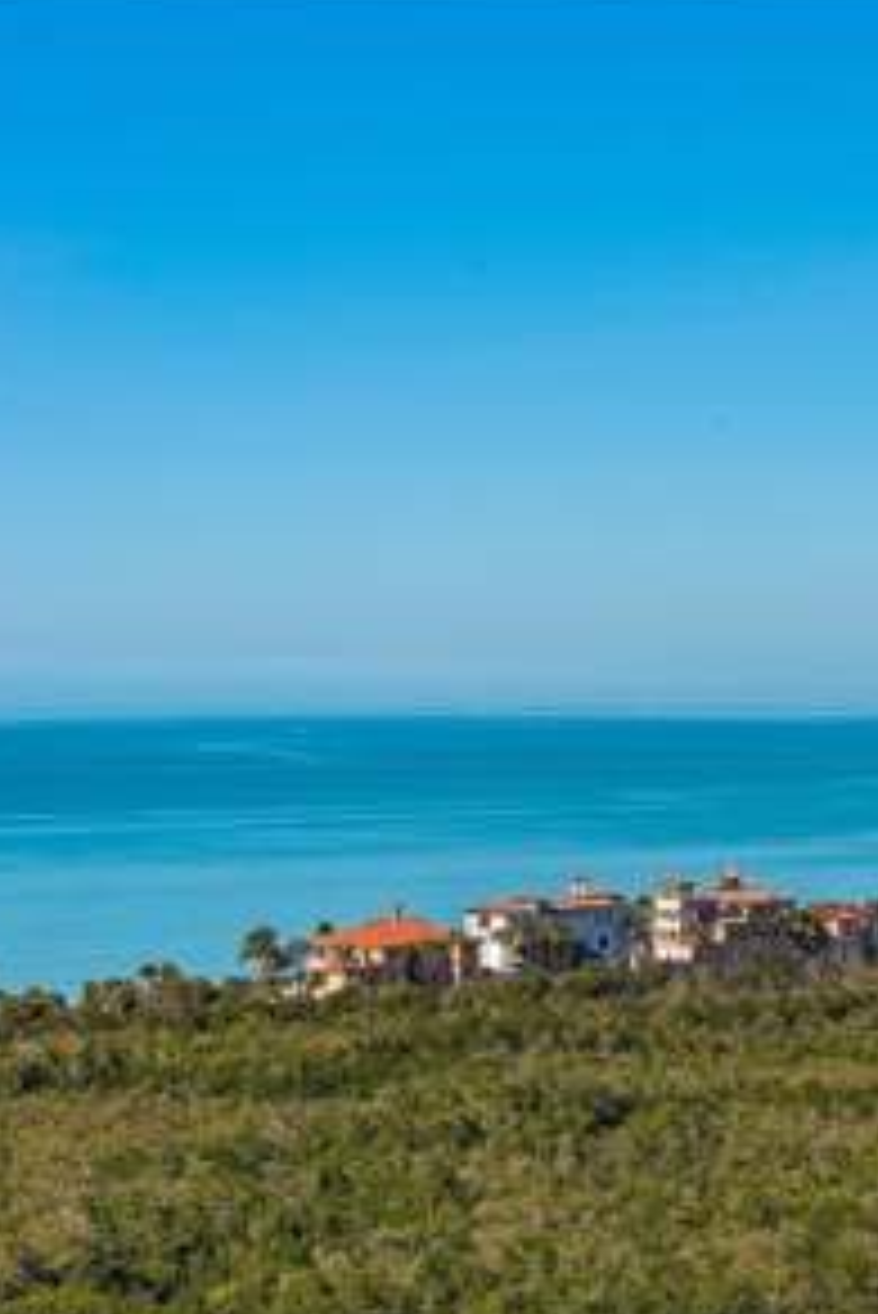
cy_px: 693
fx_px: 4202
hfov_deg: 11.8
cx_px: 955
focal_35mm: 115
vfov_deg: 17.8
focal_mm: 70
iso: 100
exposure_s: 1/320
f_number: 9
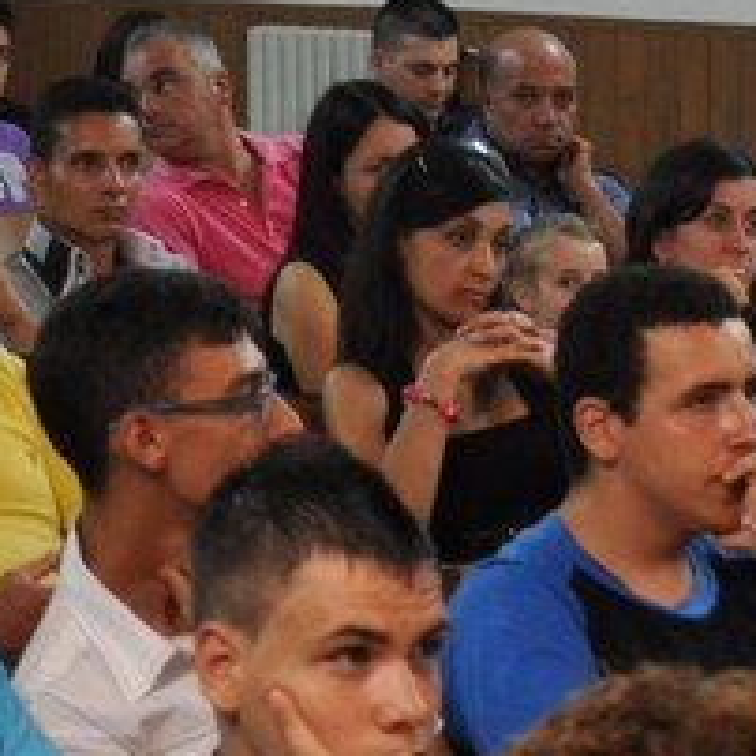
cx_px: 105
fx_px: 4151
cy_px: 86
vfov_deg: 10.4
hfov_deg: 10.4
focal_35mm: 168
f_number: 4
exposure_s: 1/13
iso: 800
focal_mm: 26
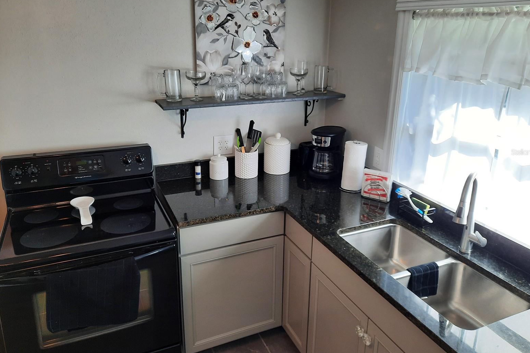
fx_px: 397
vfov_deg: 47.8
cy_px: 152
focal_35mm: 27
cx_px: 269
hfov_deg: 67.4
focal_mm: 4.6
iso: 40
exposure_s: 1/60
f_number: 2
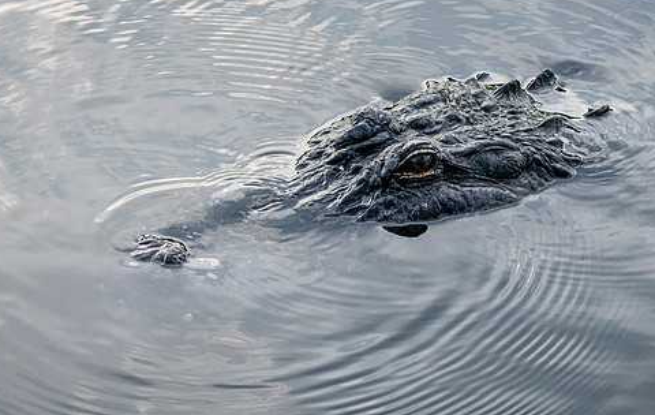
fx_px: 4748
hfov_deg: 7.9
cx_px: 407
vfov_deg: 5.0
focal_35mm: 265
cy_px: 154
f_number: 8
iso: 2500
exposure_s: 1/1000
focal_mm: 135
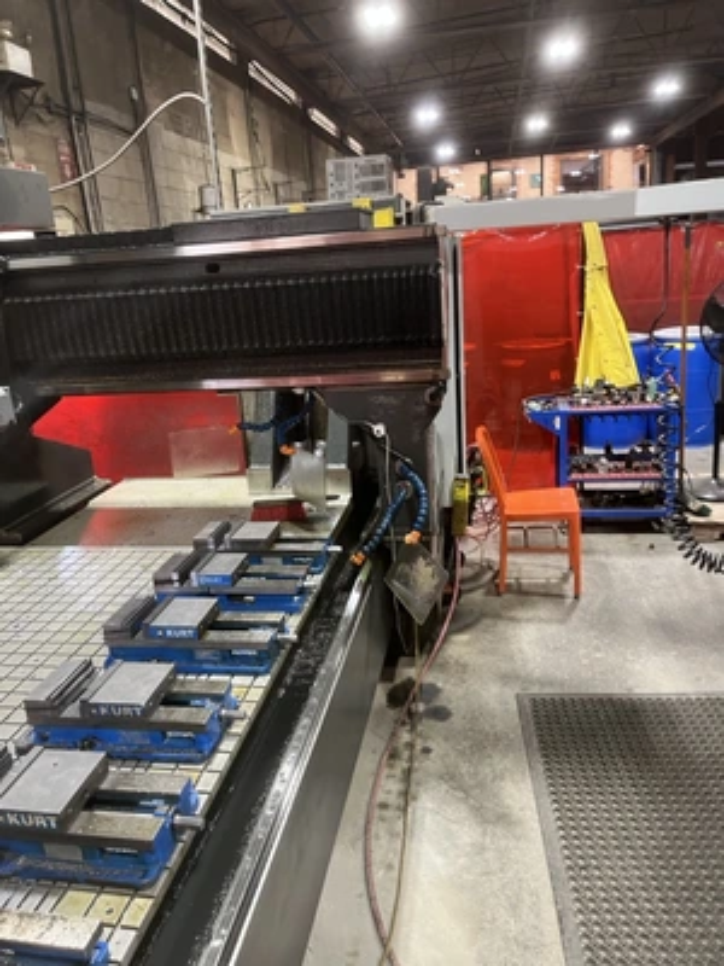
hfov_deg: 53.1
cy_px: 483
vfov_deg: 67.3
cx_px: 362
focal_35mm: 26
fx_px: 725
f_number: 1.6
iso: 160
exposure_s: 1/60
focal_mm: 5.1
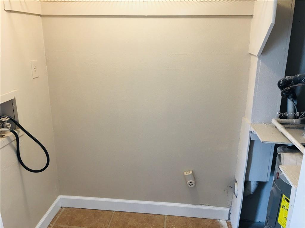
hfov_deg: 61.7
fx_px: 256
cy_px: 114
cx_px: 152
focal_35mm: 29
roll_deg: -0.5
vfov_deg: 48.2
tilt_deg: -15.4
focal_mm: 4.15
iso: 32
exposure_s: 1/15
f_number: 2.2
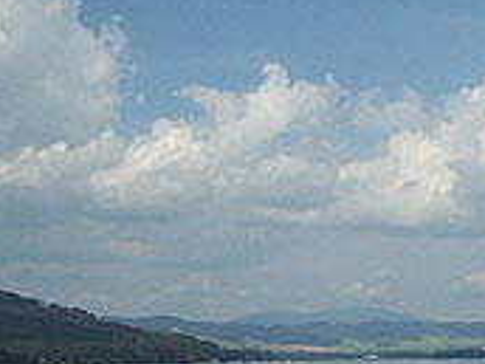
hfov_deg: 19.6
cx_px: 587
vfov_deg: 15.6
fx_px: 1317
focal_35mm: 94
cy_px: 282
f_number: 4.8
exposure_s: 1/1057
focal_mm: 6
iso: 80
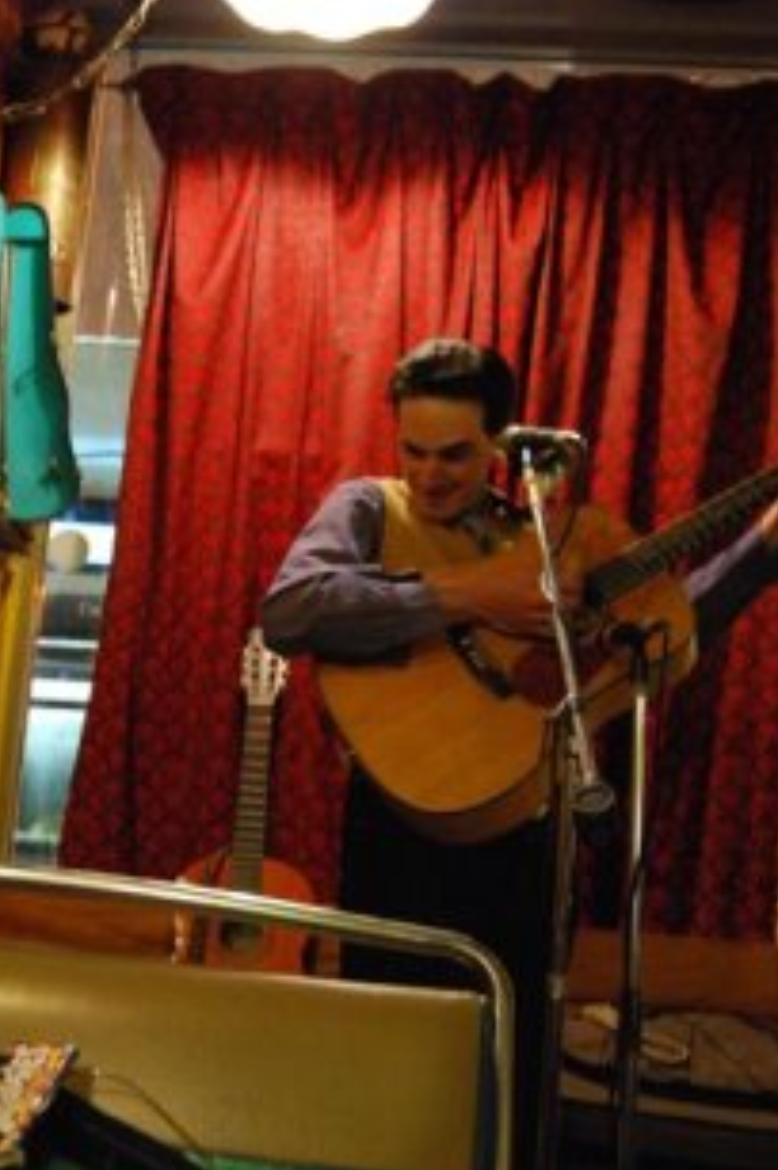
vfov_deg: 41.1
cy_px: 617
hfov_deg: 27.2
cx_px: 99
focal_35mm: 48
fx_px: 1559
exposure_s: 1/10
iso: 1600
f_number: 3.8
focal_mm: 20
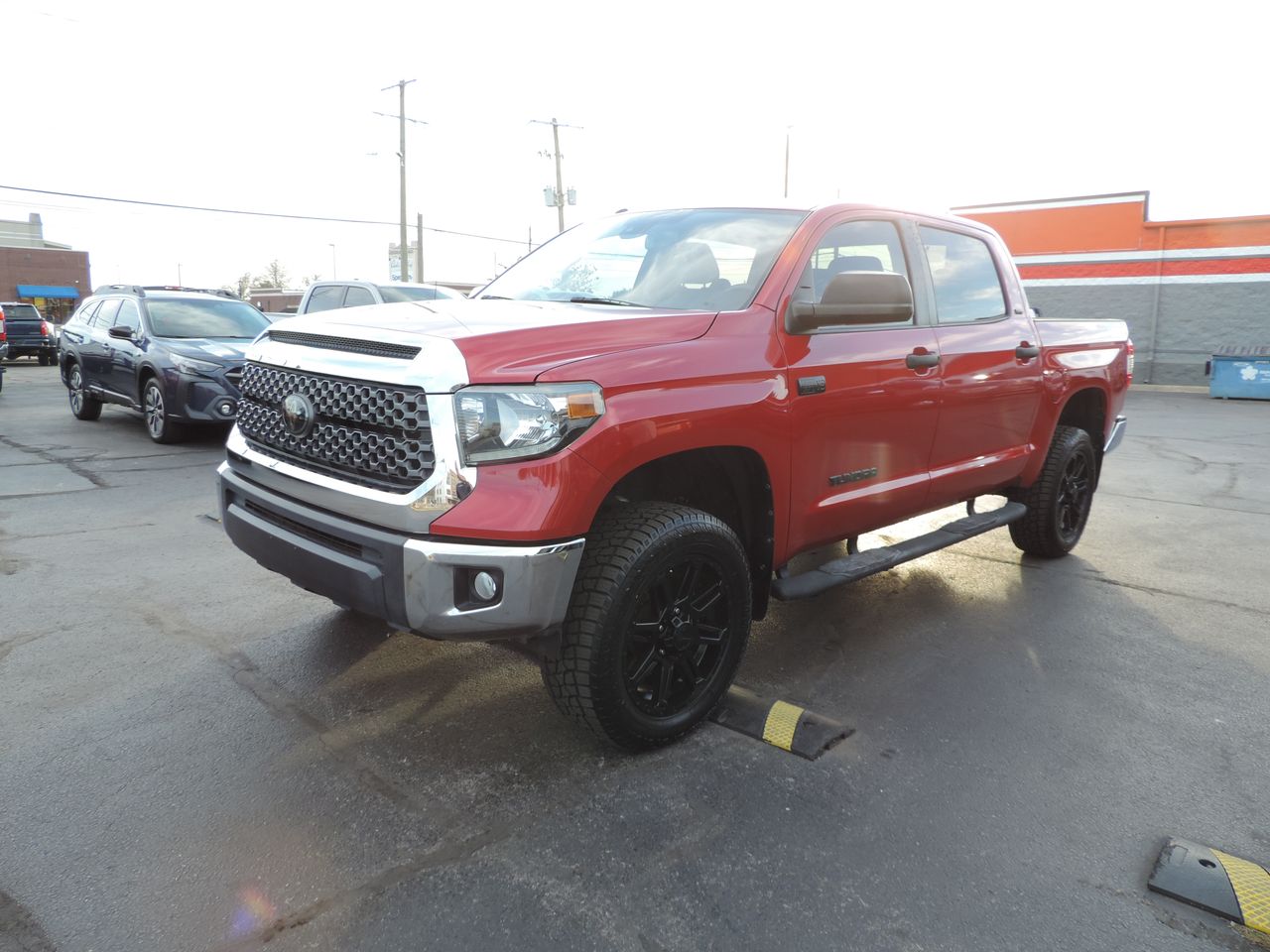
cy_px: 476
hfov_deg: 71.6
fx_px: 881
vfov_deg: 56.8
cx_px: 635
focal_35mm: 24
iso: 80
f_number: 3
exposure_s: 1/160
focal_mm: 4.3
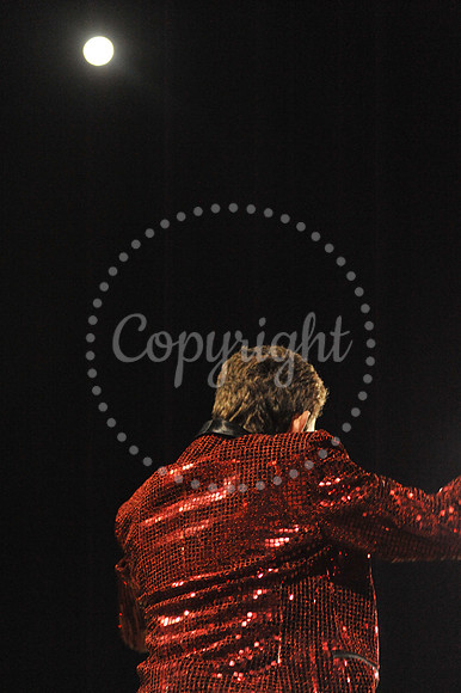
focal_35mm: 80
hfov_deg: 17.0
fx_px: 1538
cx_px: 230
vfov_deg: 25.4
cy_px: 346
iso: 6400
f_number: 4
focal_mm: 80
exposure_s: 1/200
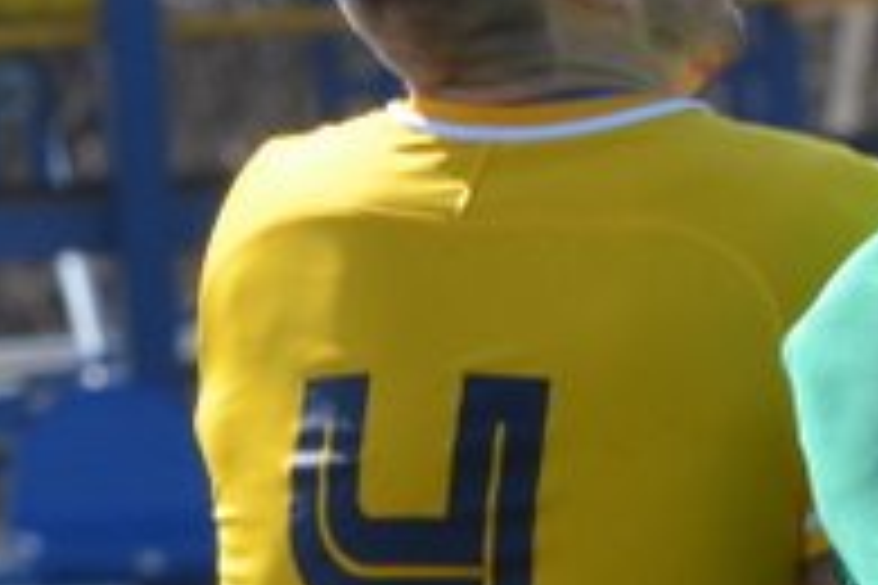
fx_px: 41655
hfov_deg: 1.2
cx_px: 720
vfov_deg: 0.8
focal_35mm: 1708
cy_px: 682
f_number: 7.1
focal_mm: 185
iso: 500
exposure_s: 1/800
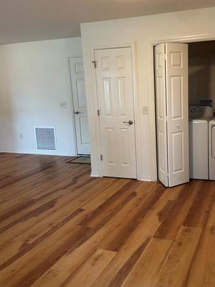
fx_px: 290
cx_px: 145
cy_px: 135
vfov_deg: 52.6
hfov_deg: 40.1
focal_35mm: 35
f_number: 1.78
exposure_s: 1/60
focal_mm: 6.86
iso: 200
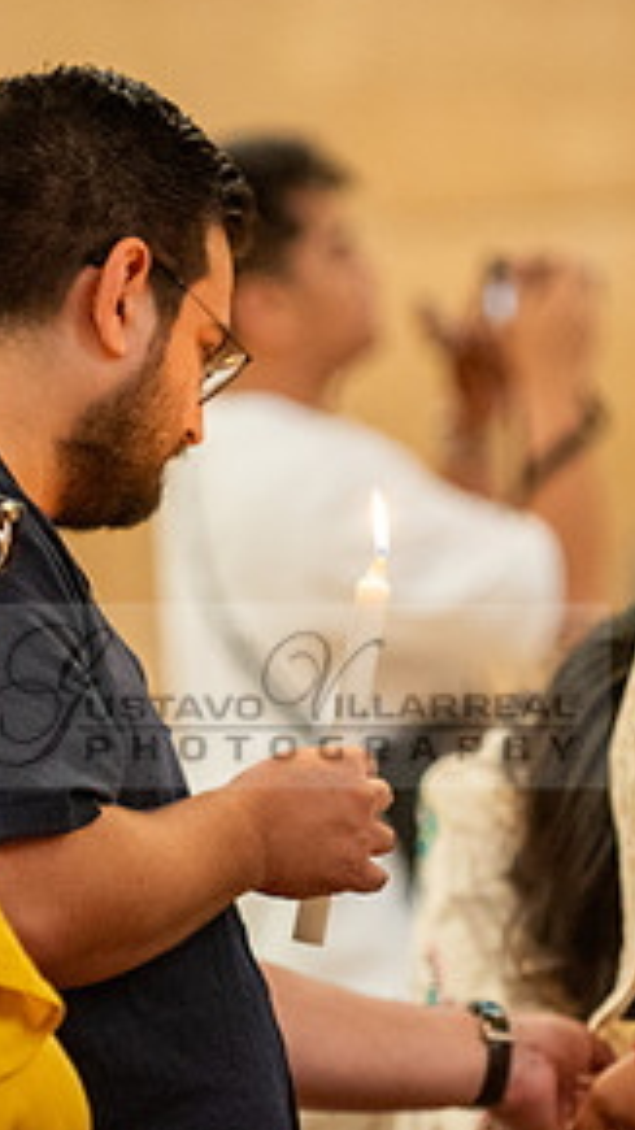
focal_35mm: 335
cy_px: 696
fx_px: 10034
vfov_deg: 6.4
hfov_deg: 3.6
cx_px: 280
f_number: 2.8
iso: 2000
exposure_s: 1/125
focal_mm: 160
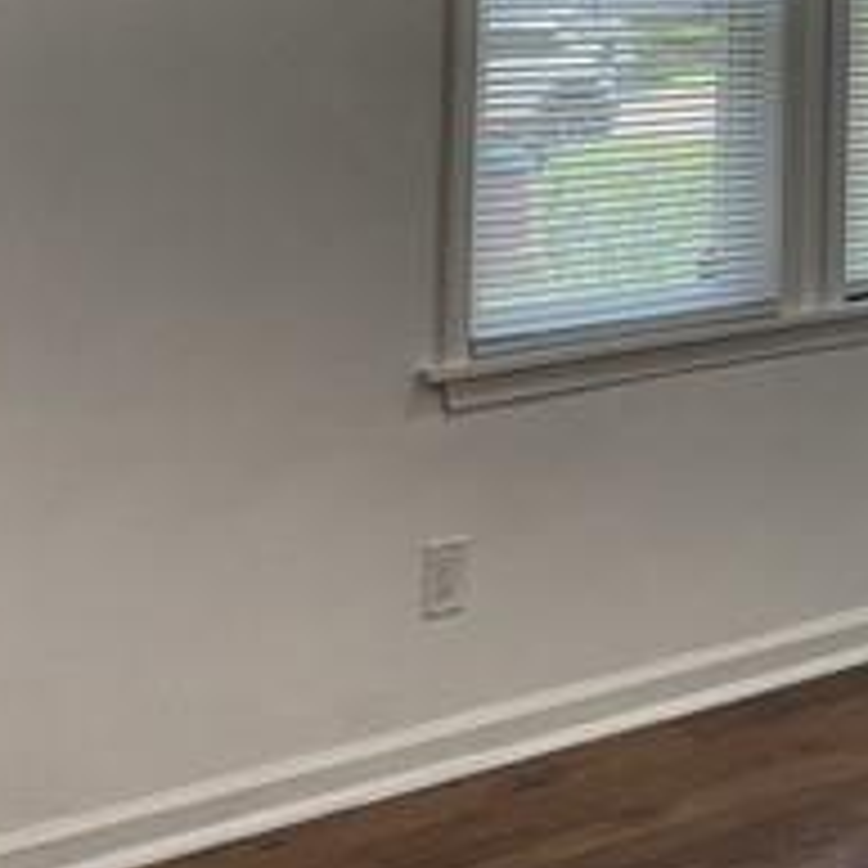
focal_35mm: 85
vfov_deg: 19.5
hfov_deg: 19.3
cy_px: -112
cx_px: 1016
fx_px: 2411
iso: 32
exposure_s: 1/120
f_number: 1.8
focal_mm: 3
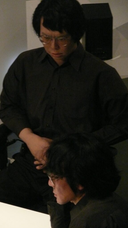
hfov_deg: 5.9
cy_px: 114
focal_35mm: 207
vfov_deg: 10.4
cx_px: 50
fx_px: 1249
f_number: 3.6
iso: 800
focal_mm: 40
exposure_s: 1/15
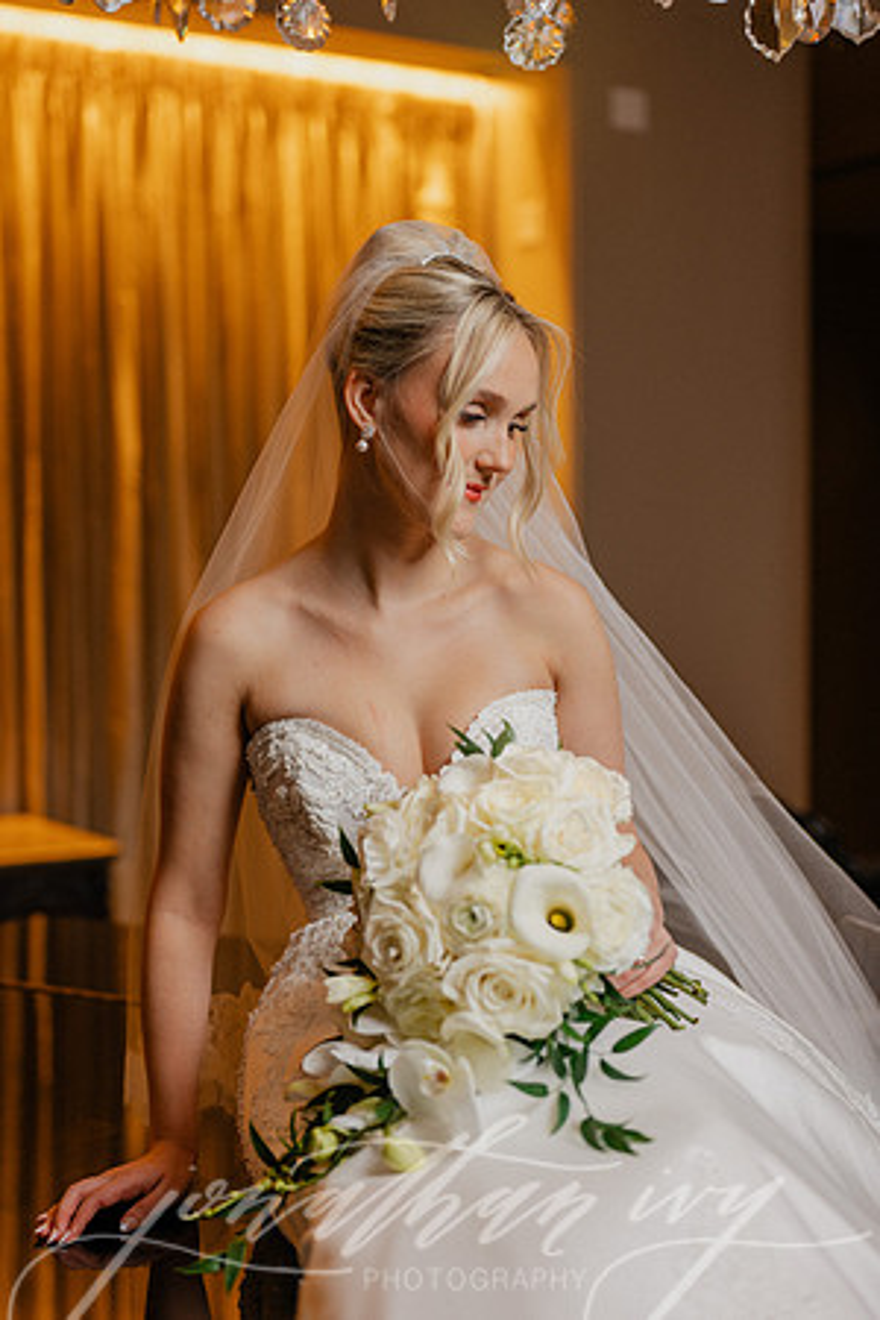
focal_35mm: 50
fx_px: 1833
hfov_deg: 27.0
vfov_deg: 39.6
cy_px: 660
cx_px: 440
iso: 250
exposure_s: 1/200
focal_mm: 50
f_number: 2.2
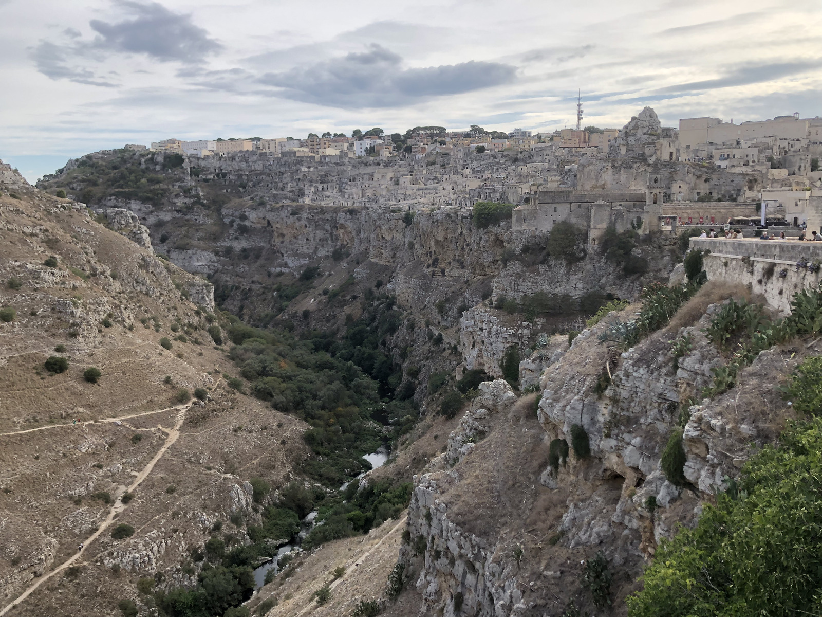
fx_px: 665
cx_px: 411
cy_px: 308
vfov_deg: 49.7
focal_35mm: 28
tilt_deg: -9.3
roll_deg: +1.8
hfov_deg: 63.4
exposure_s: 1/648
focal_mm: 4
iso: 20
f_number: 1.8
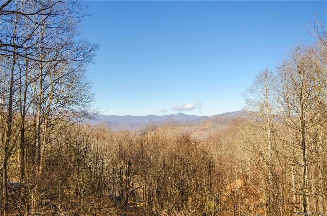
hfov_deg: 62.1
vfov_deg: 43.4
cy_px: 108
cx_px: 164
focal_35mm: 30
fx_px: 272
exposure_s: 1/400
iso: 320
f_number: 8
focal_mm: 20
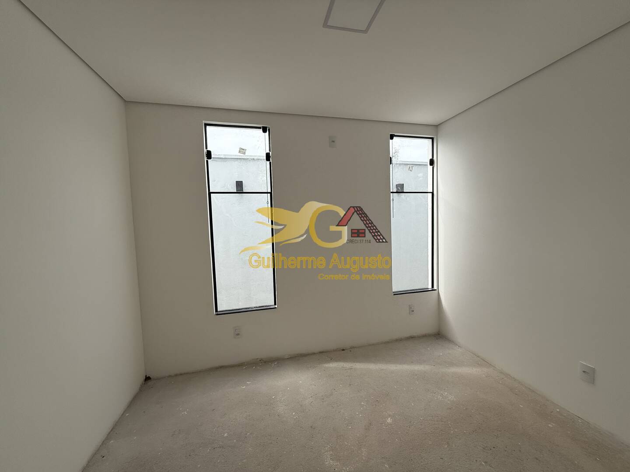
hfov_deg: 102.1
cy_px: 236
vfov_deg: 85.7
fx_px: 255
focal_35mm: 14
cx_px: 315
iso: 64
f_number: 2.2
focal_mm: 2.22
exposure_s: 1/638
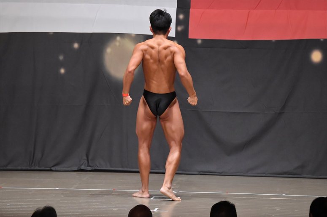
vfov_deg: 6.1
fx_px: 2043
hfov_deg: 9.2
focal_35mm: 225
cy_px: 108
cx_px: 164
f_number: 5.6
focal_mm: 150
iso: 6400
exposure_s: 1/400
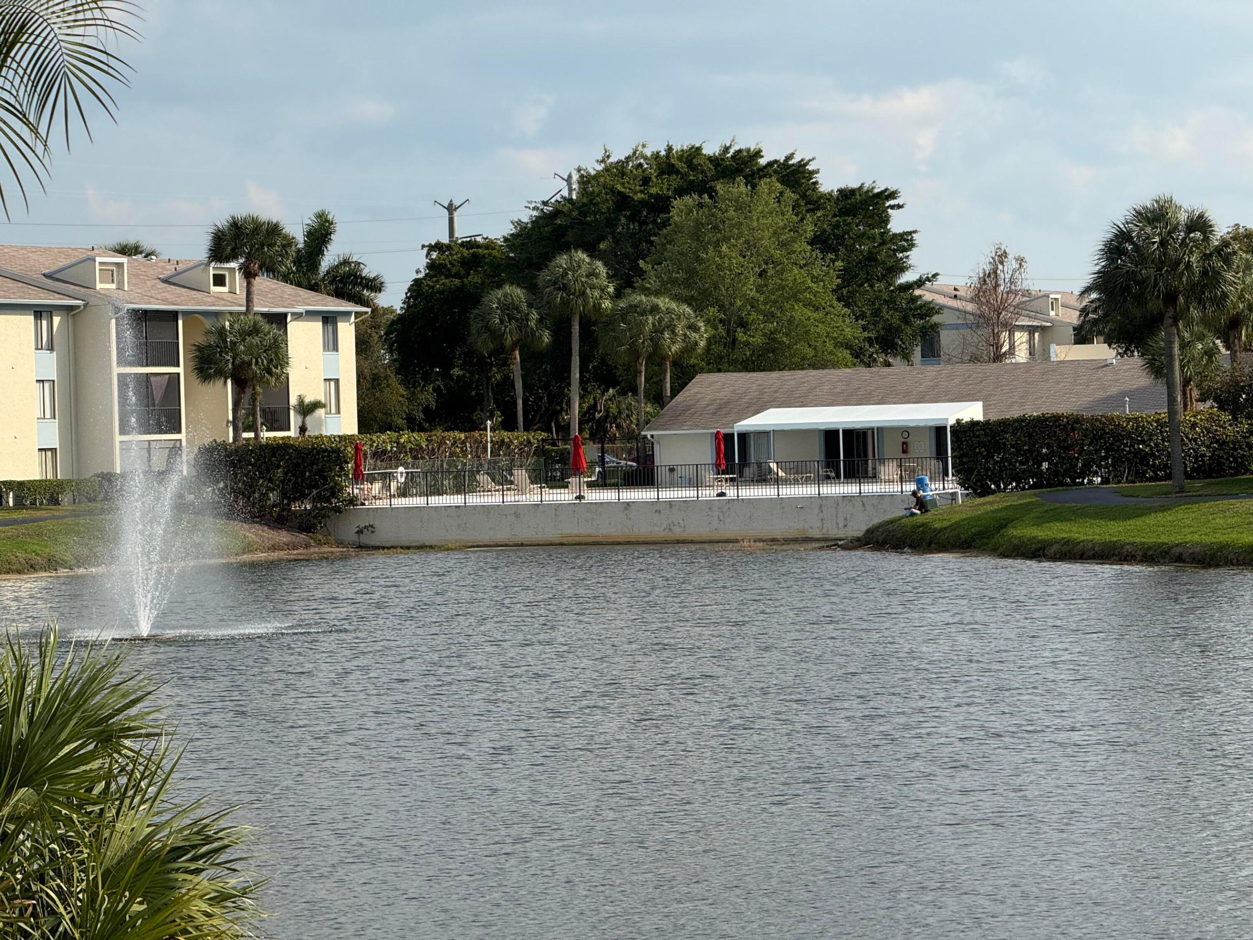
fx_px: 4344
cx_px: 626
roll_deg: +1.5
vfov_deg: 12.3
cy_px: 470
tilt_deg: +0.5
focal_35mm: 120
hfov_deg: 16.4
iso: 50
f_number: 2.8
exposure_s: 1/1294
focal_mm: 15.66
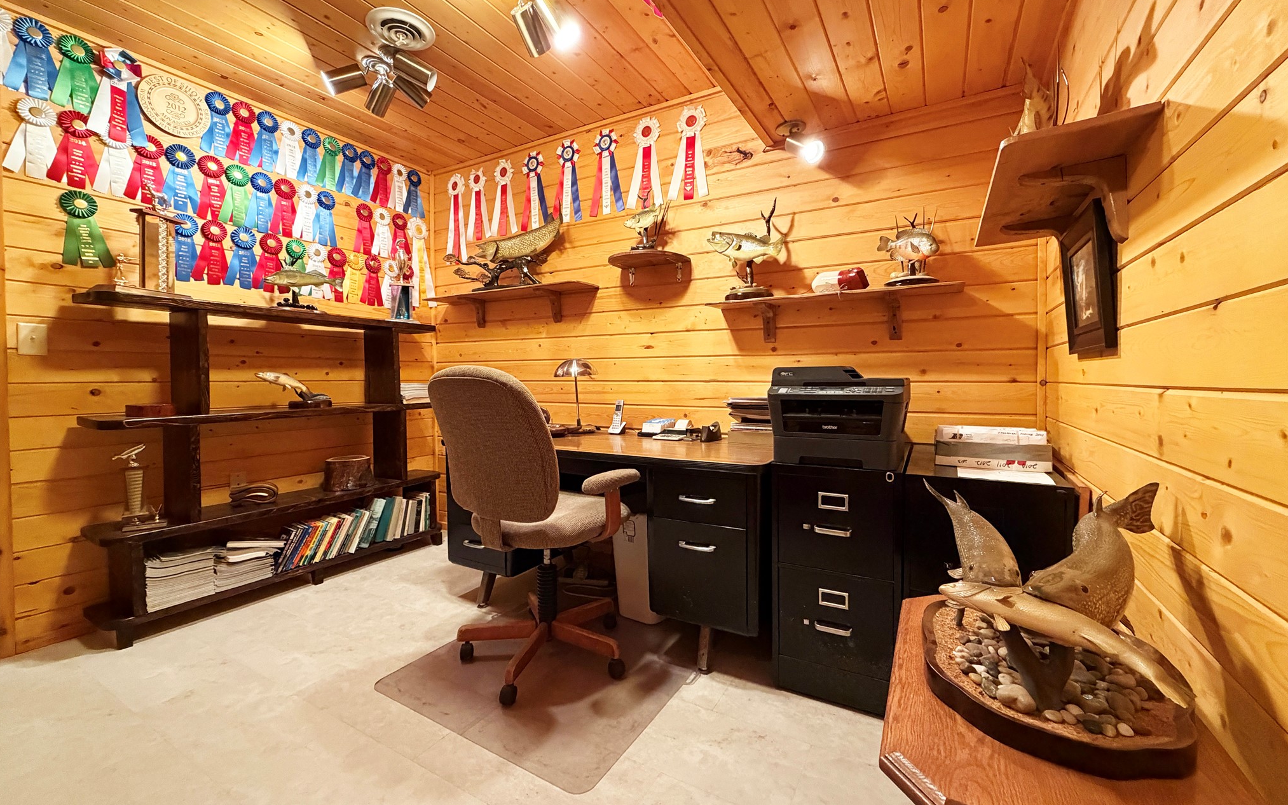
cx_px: 644
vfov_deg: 74.8
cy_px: 387
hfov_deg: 101.5
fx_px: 527
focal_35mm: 15
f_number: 2.2
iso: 640
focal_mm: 2.22
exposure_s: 1/60
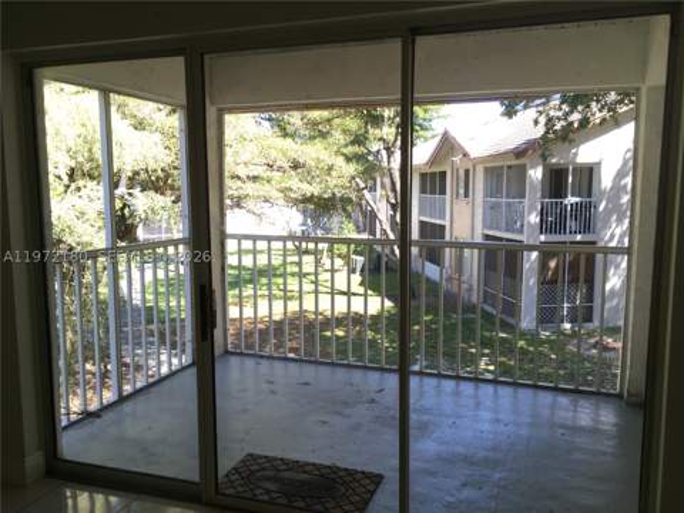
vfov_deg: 48.2
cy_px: 256
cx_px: 342
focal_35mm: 29
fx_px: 573
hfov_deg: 61.7
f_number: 2.2
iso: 25
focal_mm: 4.15
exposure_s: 1/120
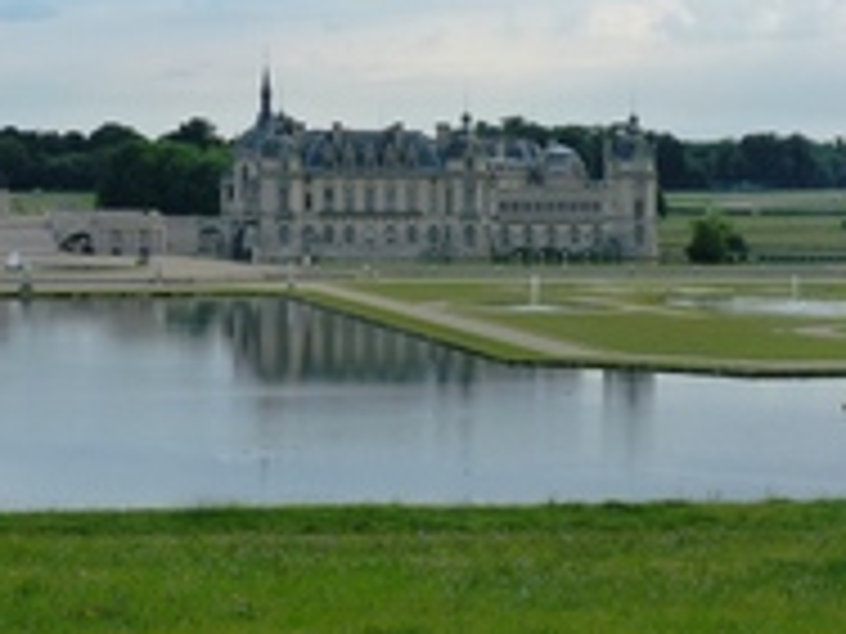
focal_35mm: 117
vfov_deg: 12.6
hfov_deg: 16.8
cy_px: 225
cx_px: 284
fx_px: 2859
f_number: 5
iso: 125
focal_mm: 10
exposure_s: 1/200
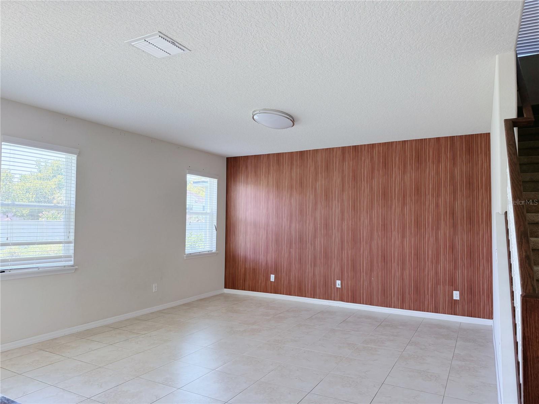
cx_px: 270
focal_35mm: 24
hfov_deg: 71.6
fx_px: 374
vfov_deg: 56.8
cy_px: 202
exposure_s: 1/121
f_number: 1.78
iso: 200
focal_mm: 6.76
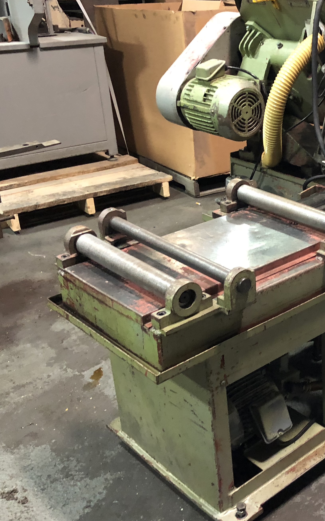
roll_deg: -0.2
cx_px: 313
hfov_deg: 26.7
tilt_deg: -22.9
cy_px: 262
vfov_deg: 43.5
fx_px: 652
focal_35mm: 46
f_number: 1.8
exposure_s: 1/4
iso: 100
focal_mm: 4
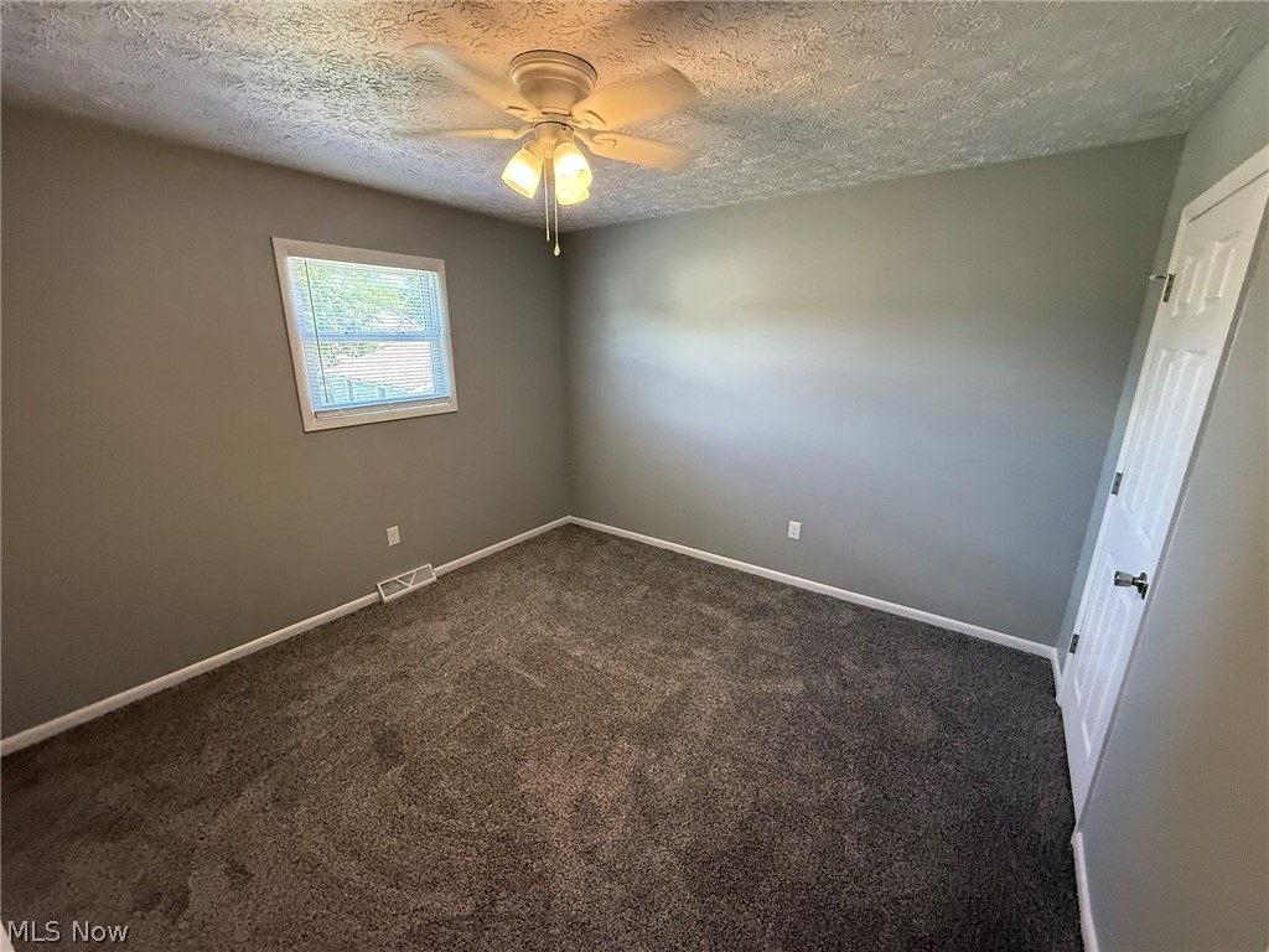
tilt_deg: -13.0
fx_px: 513
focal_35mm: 14
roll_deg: -0.1
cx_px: 634
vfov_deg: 85.7
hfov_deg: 102.1
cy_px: 476
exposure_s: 1/120
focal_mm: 2.22
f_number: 2.2
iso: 500
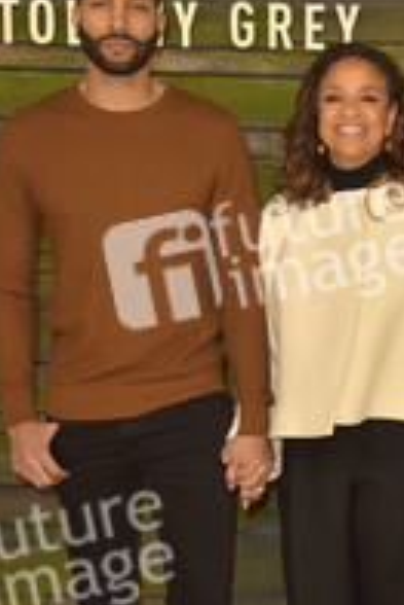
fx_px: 1714
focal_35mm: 102
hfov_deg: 13.3
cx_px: 353
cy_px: 411
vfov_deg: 19.9
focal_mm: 50
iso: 320
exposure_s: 1/250
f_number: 7.1
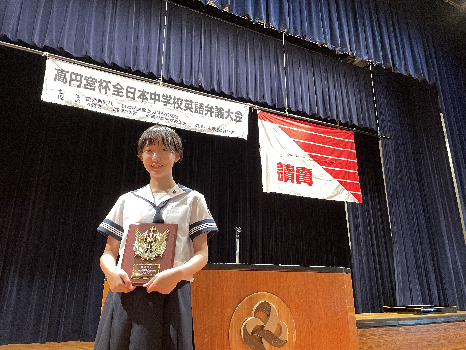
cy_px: 175
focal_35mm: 26
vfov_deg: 53.1
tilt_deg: +18.3
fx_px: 350
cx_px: 233
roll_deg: -0.3
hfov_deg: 67.3
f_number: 1.6
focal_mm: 4.2
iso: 400
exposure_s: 1/50
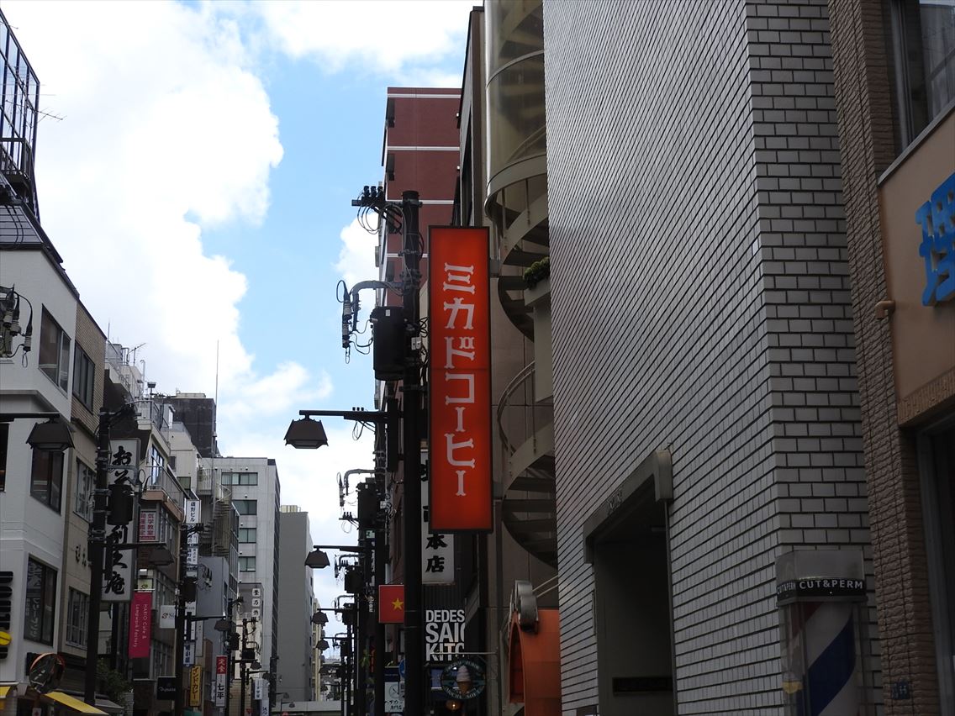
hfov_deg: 34.9
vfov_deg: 26.6
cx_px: 478
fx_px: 1517
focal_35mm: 55
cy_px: 358
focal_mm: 9.9
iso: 100
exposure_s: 1/800
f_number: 4
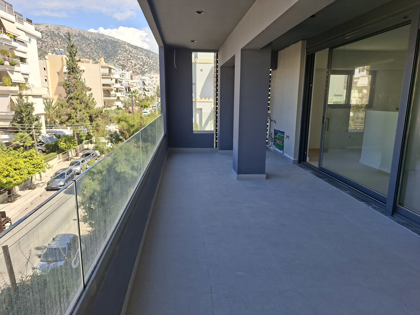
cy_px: 158
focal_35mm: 23
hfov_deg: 73.9
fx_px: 279
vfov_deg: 58.9
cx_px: 210
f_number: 1.8
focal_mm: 5.54
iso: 50
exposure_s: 1/894
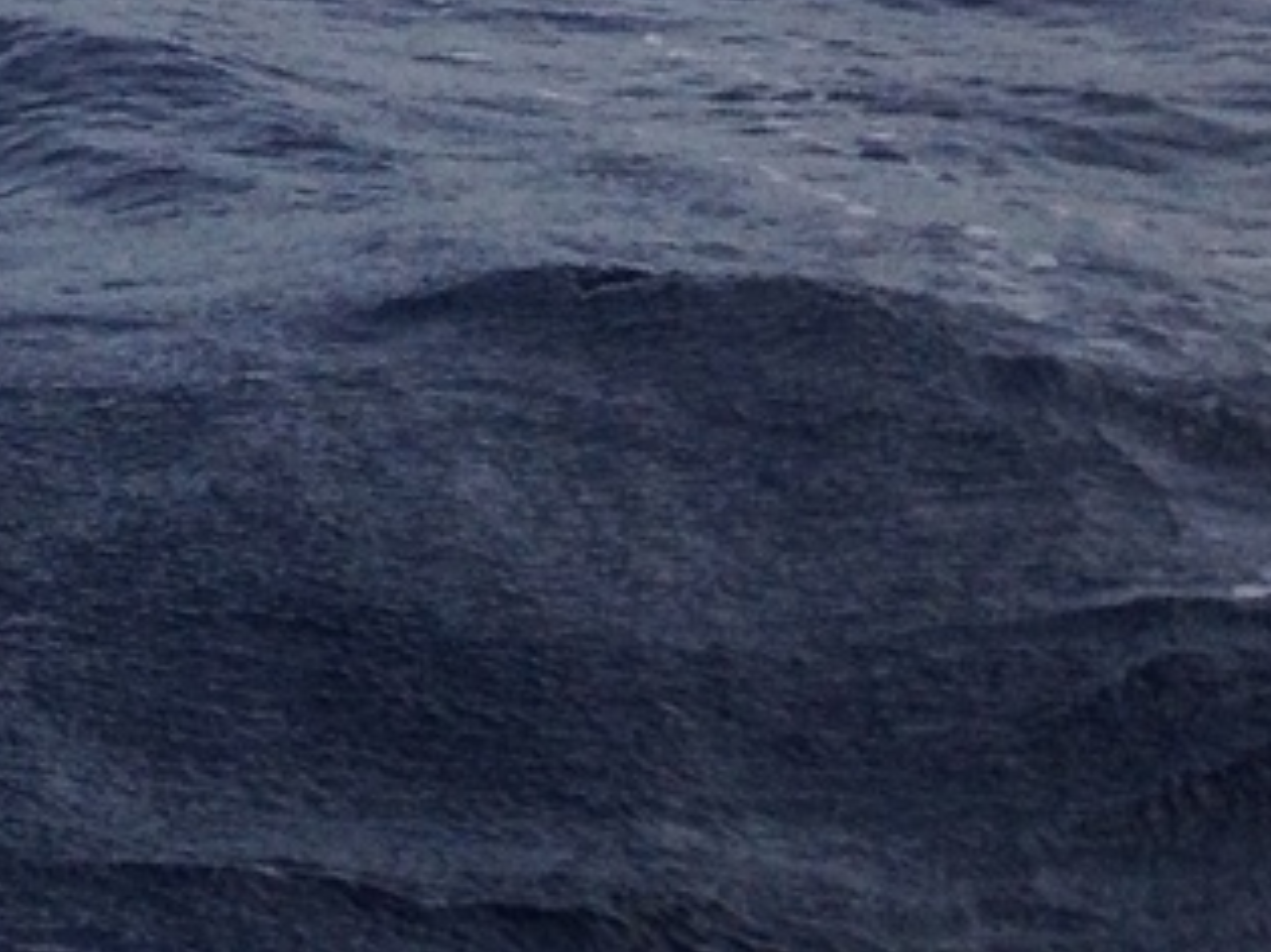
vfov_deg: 7.7
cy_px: -1460
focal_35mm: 178
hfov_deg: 9.8
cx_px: -1723
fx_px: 6533
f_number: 2.4
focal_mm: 4.28
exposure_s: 1/1227
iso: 64
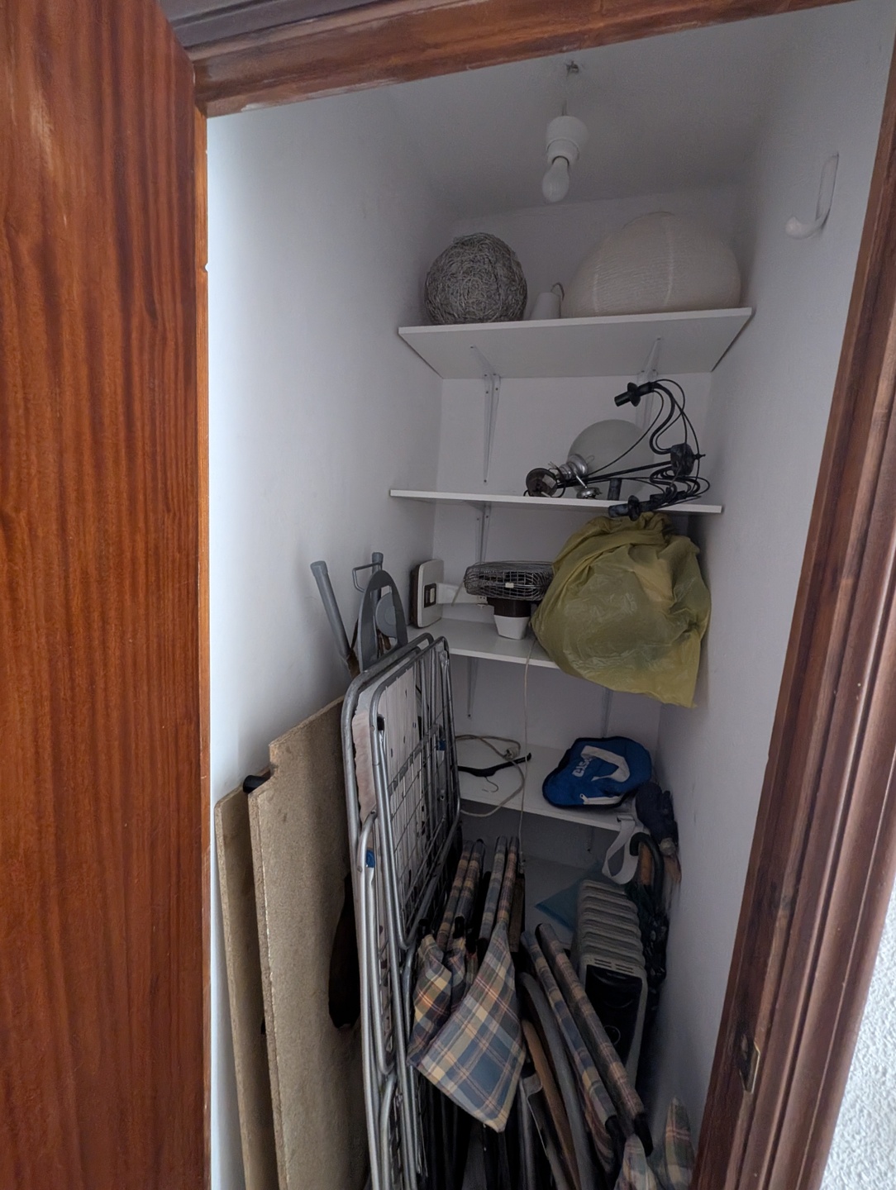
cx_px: 448
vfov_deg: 106.1
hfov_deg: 90.1
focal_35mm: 13
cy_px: 595
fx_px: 448
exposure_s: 1/22.4
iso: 672
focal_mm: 1.95
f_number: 2.2
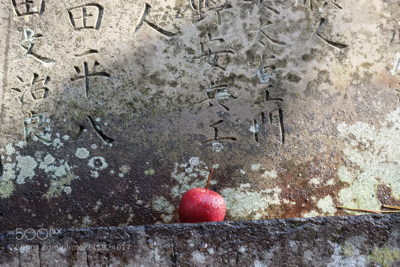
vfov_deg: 15.2
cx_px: 200
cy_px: 134
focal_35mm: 90
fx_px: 1000
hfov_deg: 22.6
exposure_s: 1/70
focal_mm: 60
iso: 400
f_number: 9
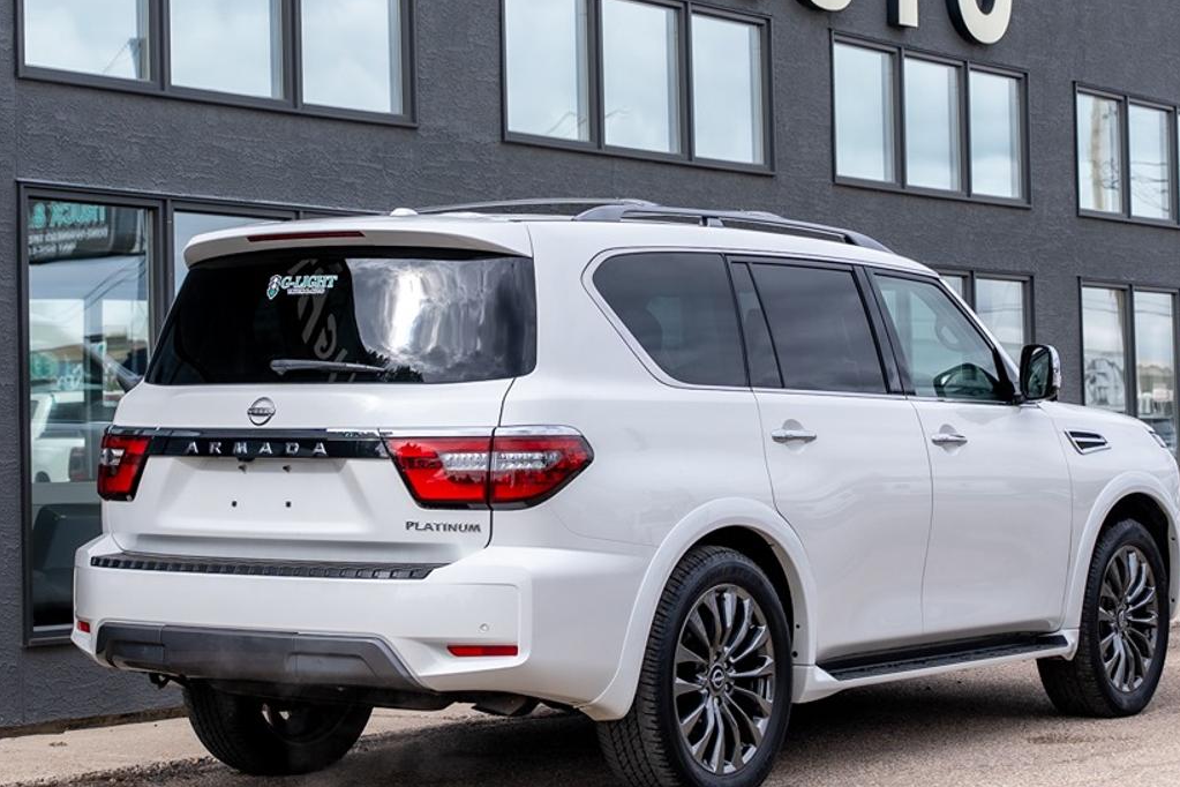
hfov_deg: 24.5
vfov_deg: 16.4
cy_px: 345
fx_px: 2720
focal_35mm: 83
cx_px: 642
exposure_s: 1/800
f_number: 4
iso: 100
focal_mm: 43.2
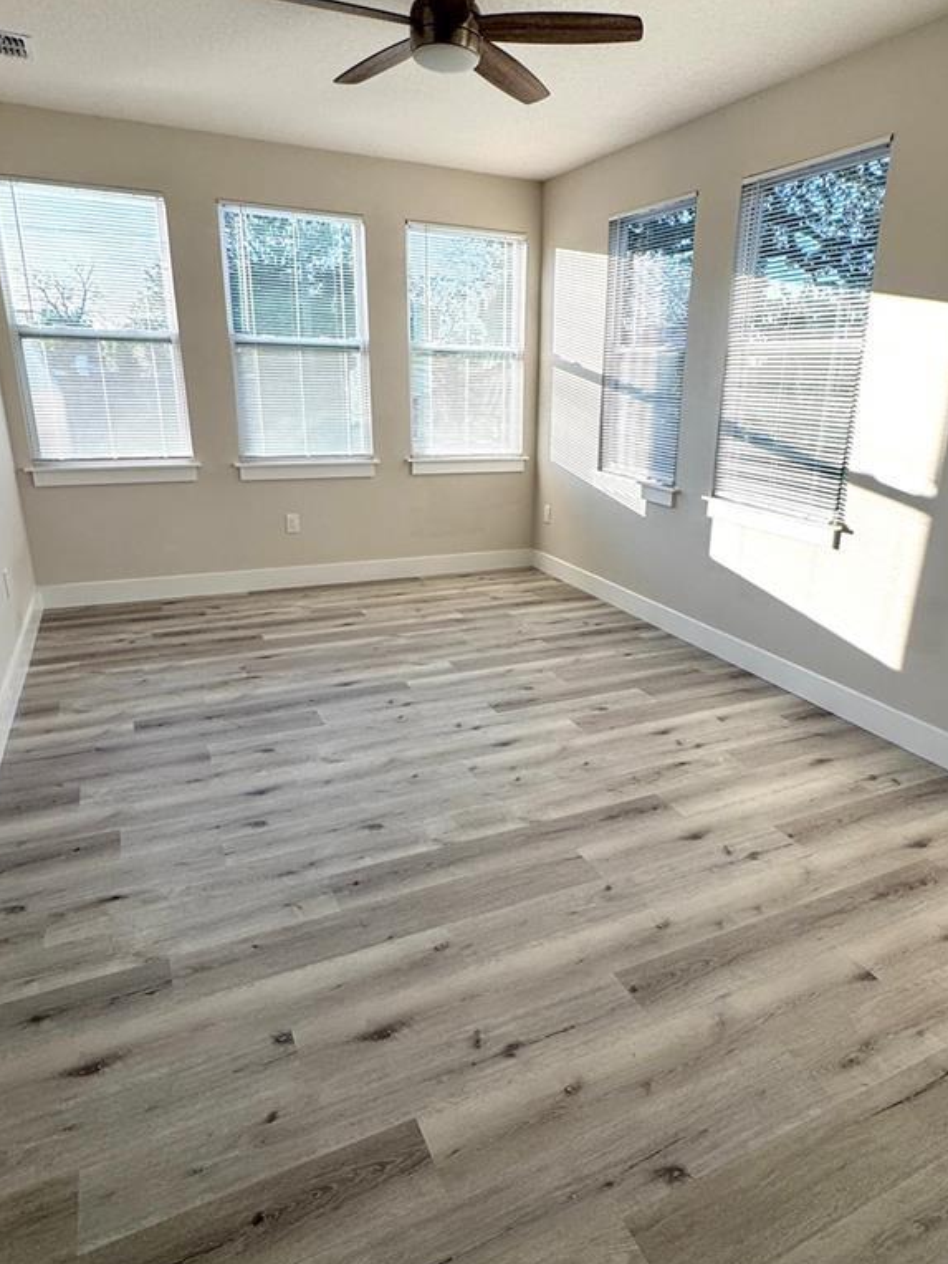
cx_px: 533
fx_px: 803
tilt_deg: -18.4
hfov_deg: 60.9
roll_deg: -0.9
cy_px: 634
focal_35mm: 22
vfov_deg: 76.4
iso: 40
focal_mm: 2.22
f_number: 2.2
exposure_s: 1/222
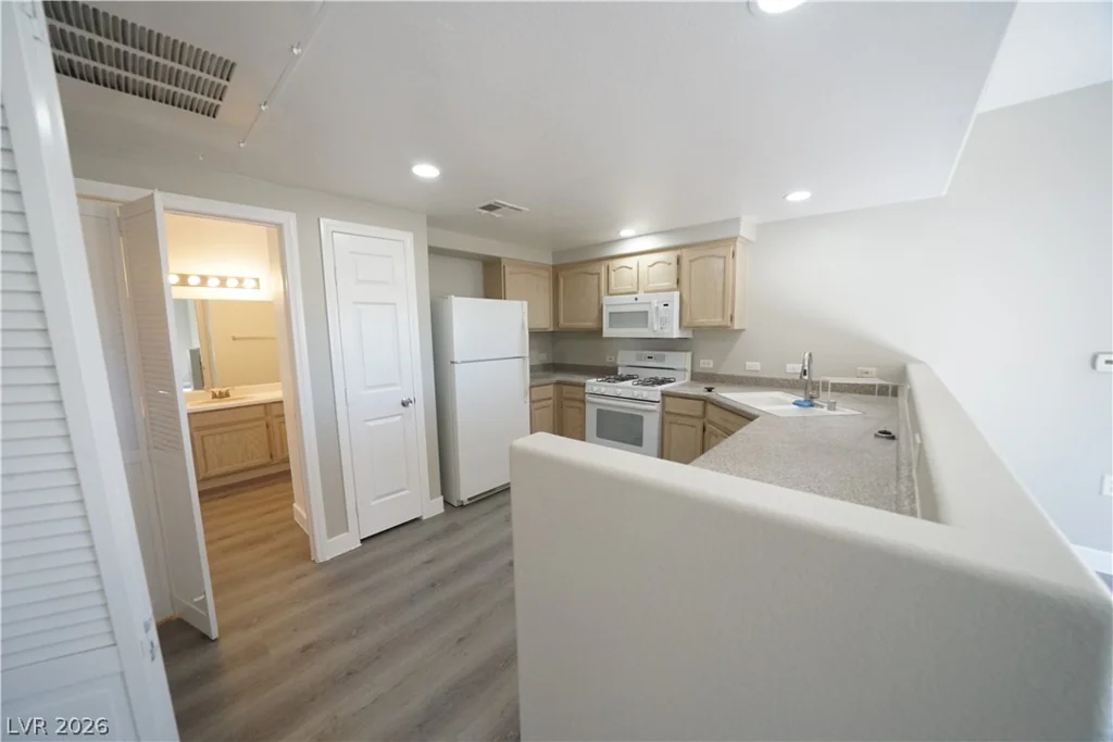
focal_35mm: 12
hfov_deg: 112.6
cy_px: 371
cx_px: 556
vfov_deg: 90.0
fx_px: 371
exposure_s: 1/125
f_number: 7.1
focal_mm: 12
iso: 2500
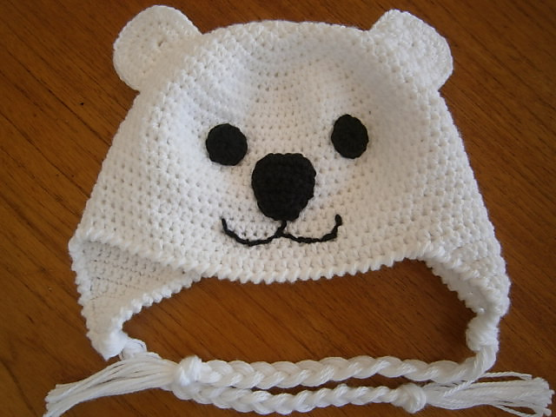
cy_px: 208
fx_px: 418
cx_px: 278
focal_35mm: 26
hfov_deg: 67.3
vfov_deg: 53.1
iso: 80
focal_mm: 4.7
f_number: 2.8
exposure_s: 1/40
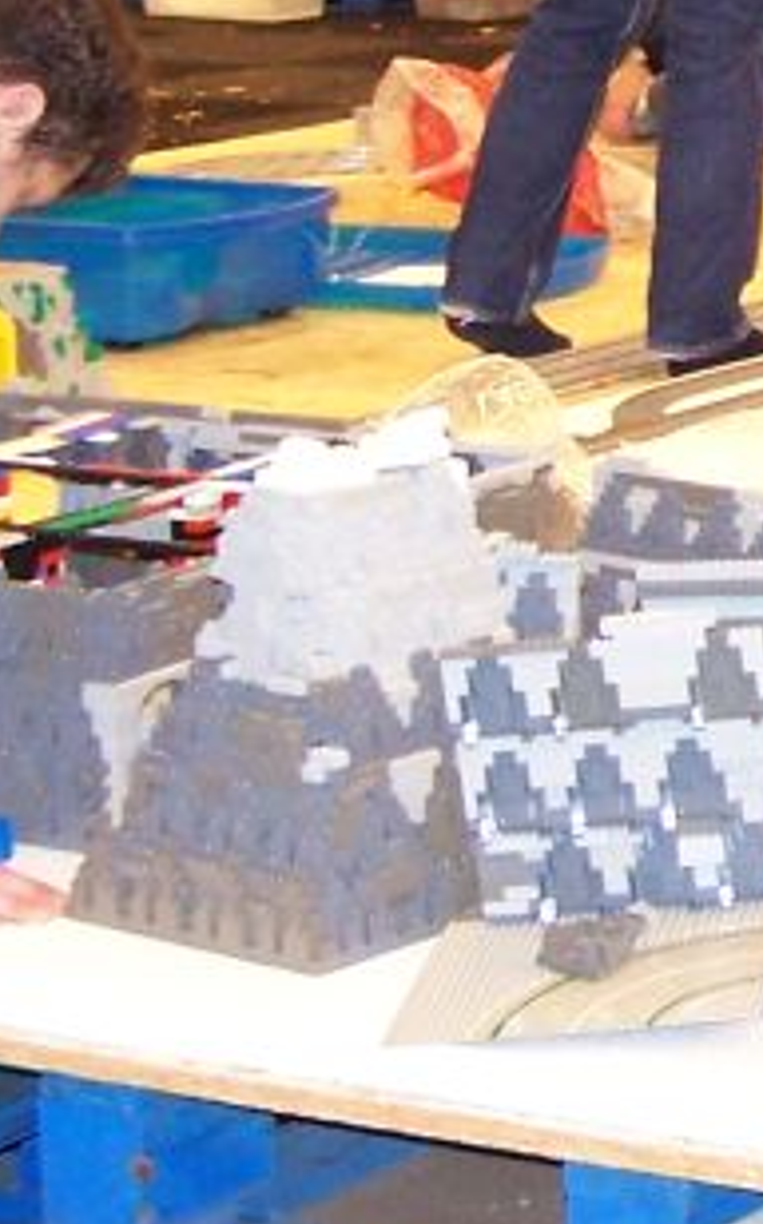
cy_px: 342
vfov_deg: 15.5
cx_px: 1256
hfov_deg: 9.4
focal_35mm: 134
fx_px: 4467
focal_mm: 6.3
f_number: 2.8
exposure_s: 1/6
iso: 140
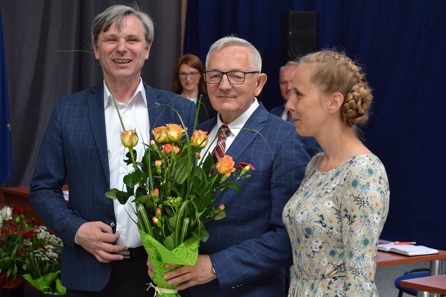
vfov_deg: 15.7
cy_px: 148
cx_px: 223
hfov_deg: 23.4
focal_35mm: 87
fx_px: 1078
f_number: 5
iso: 640
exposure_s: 1/60
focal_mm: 58
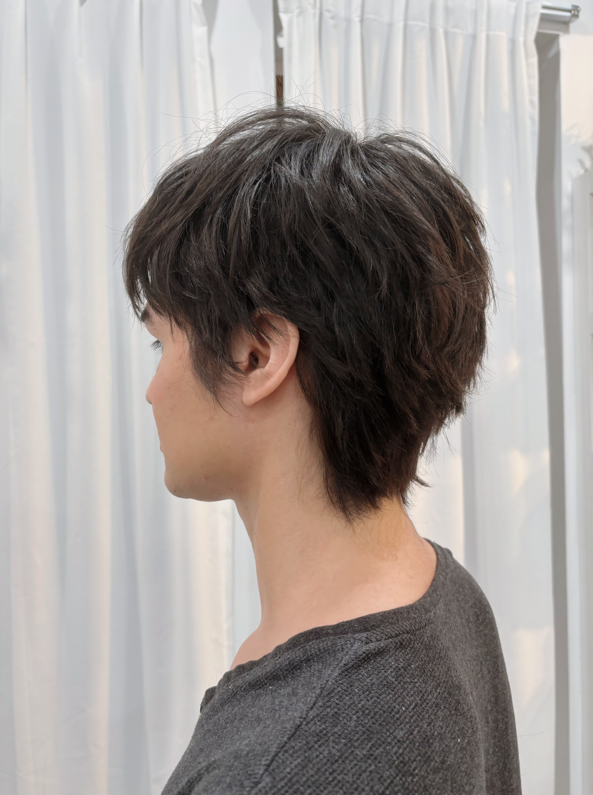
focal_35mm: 26
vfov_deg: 67.4
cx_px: 296
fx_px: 596
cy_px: 398
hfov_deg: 52.9
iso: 100
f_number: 1.6
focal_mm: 5.96
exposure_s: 1/60
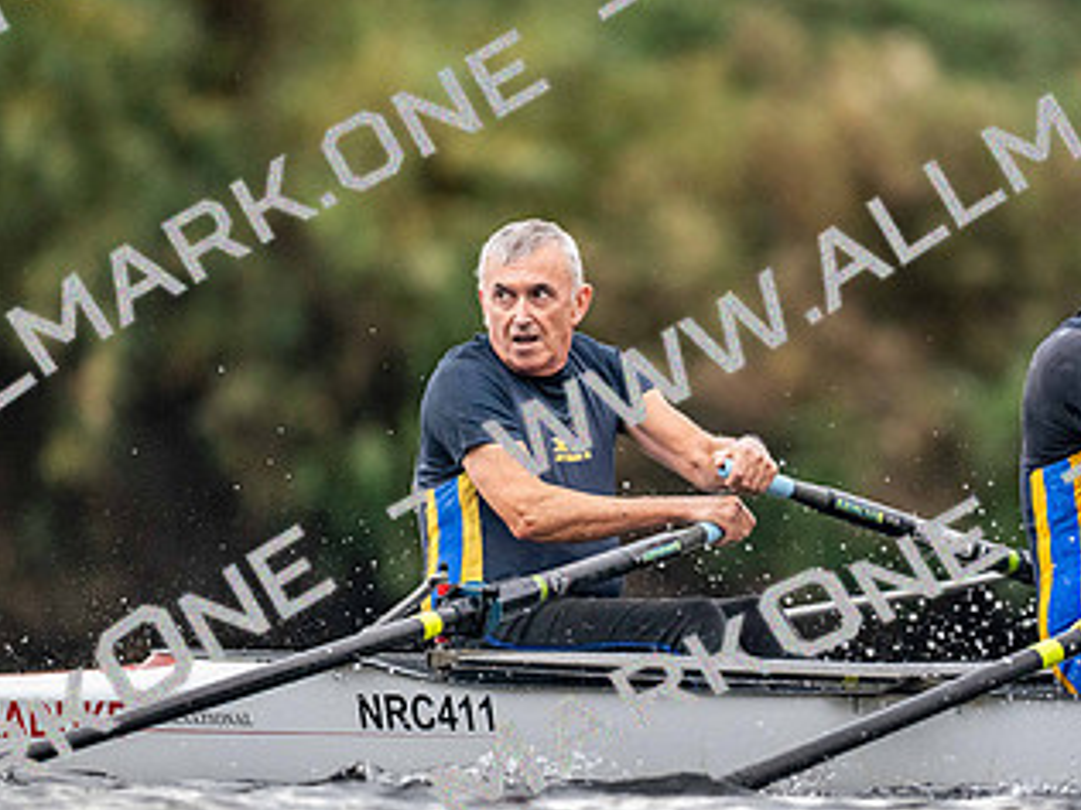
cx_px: 907
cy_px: 487
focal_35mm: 1060
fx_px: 33102
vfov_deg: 1.4
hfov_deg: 1.9
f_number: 4
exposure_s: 1/2500
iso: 2500
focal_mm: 600
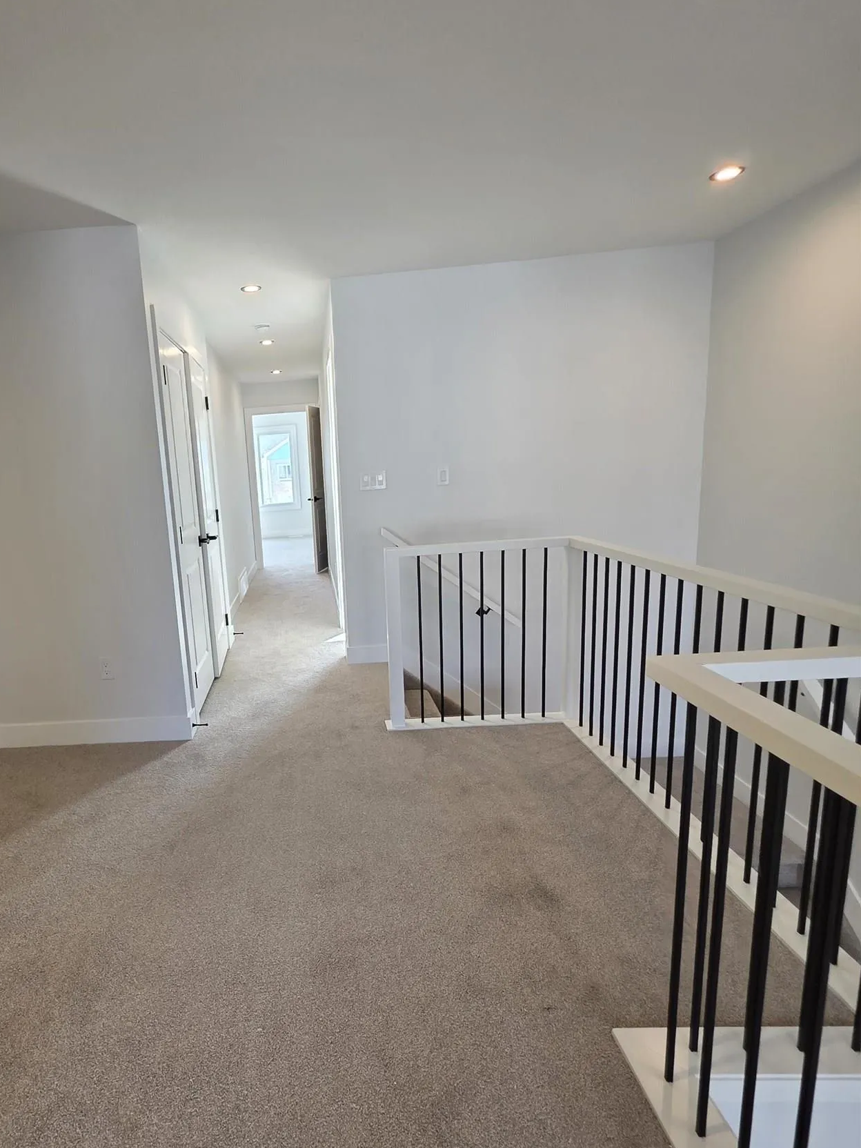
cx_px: 266
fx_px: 597
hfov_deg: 68.9
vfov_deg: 87.6
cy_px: 617
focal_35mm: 18
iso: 200
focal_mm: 2.2
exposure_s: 1/120
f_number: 1.9
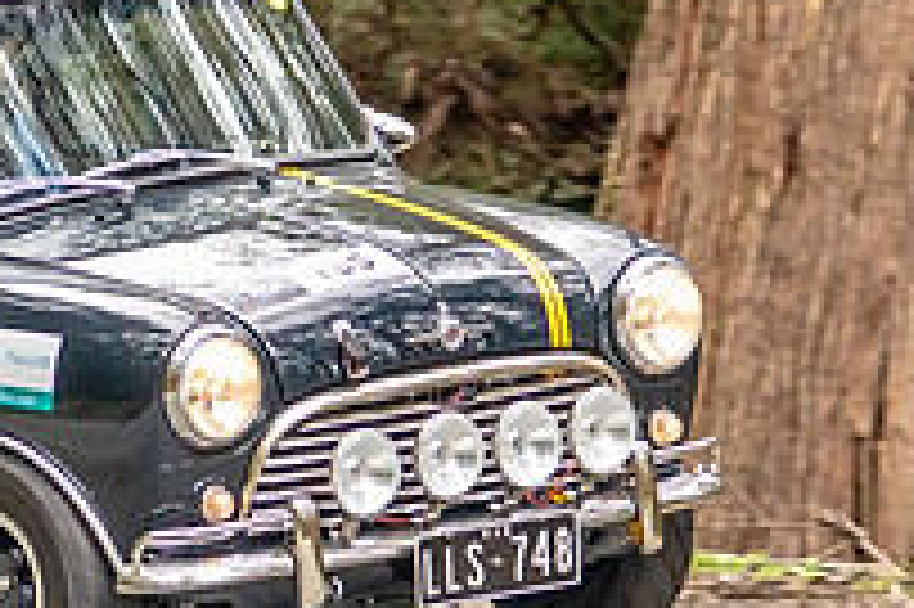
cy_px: 119
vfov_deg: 2.3
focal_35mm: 601
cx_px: -14
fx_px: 15246
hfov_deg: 3.4
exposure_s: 1/640
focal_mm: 130
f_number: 4.5
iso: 800
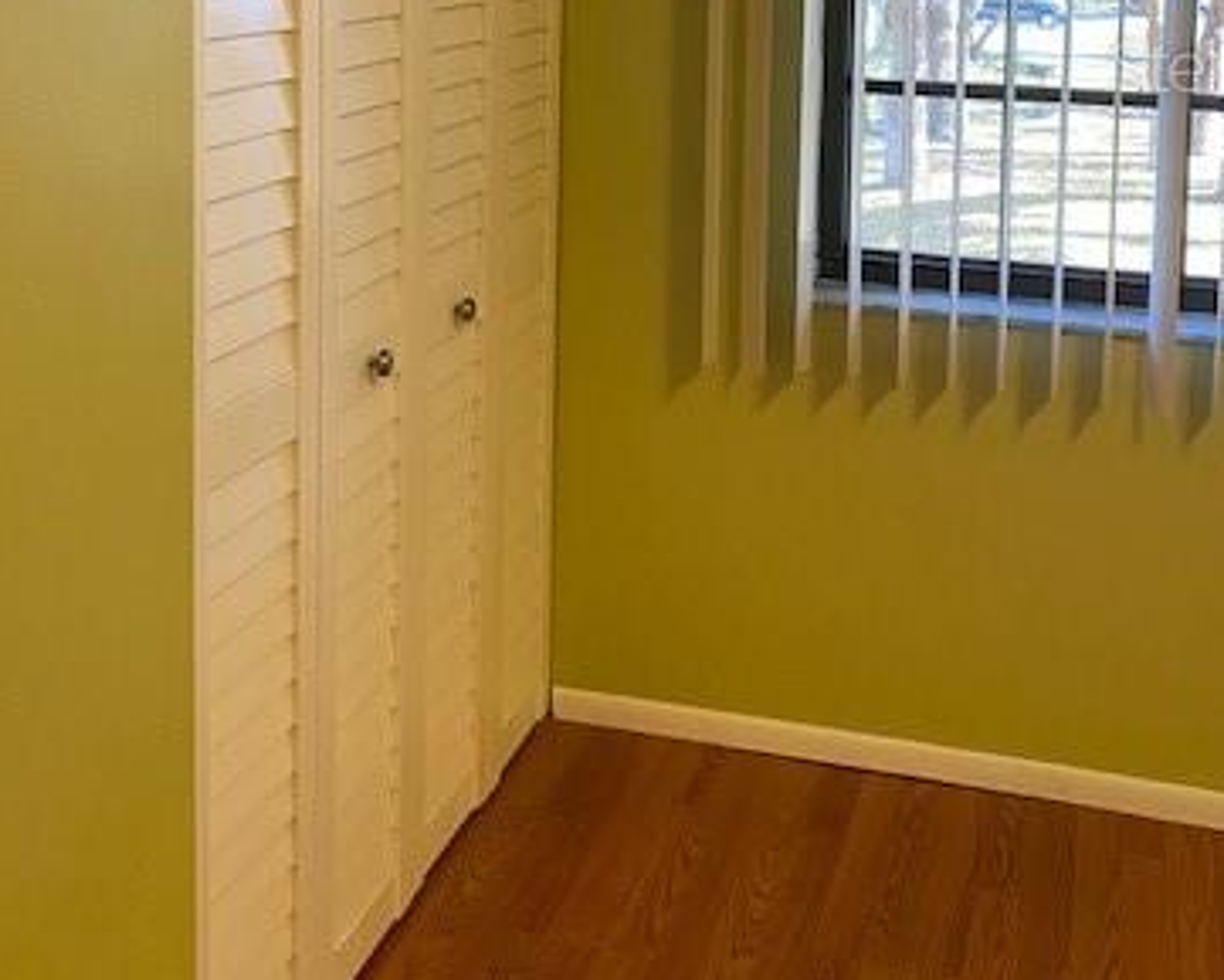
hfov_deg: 41.1
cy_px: 64
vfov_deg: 31.6
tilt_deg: -3.3
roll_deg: -0.9
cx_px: 617
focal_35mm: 45
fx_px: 1631
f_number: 1.8
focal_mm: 4.25
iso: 100
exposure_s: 1/60
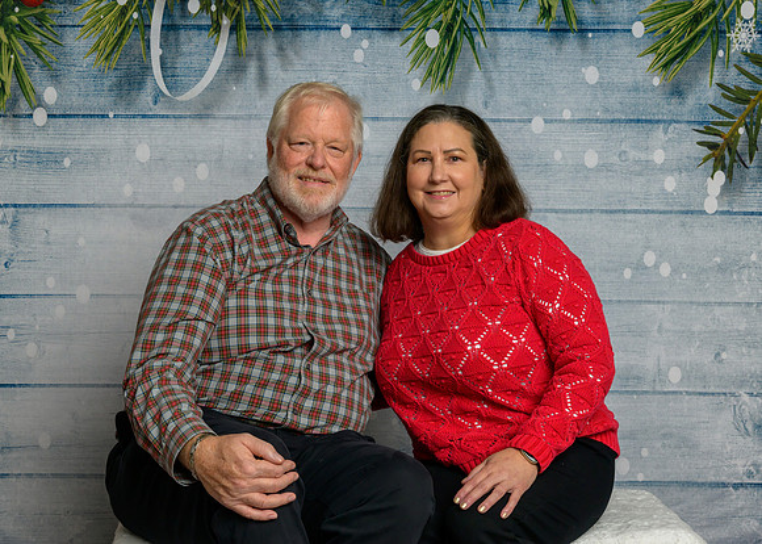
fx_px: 1288
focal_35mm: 60
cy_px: 264
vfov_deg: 23.8
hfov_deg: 33.0
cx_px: 381
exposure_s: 1/125
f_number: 10
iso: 400
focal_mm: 48
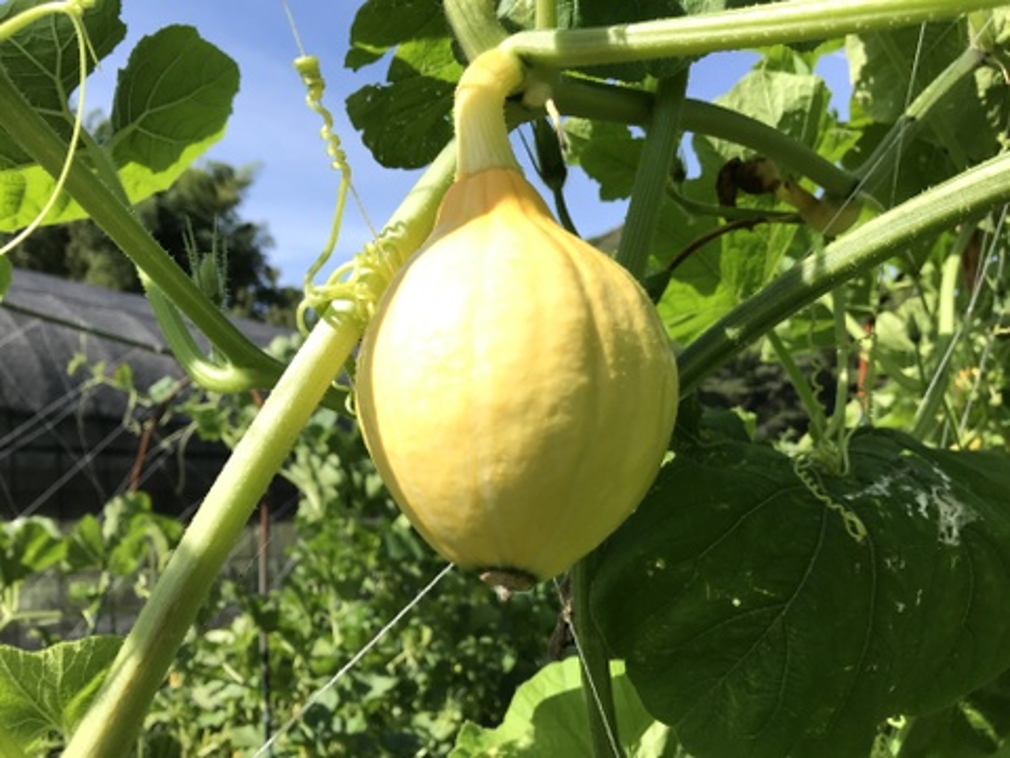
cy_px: 379
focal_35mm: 28
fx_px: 817
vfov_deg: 49.7
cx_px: 505
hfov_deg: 63.4
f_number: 1.8
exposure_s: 1/1277
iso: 20
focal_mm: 3.99
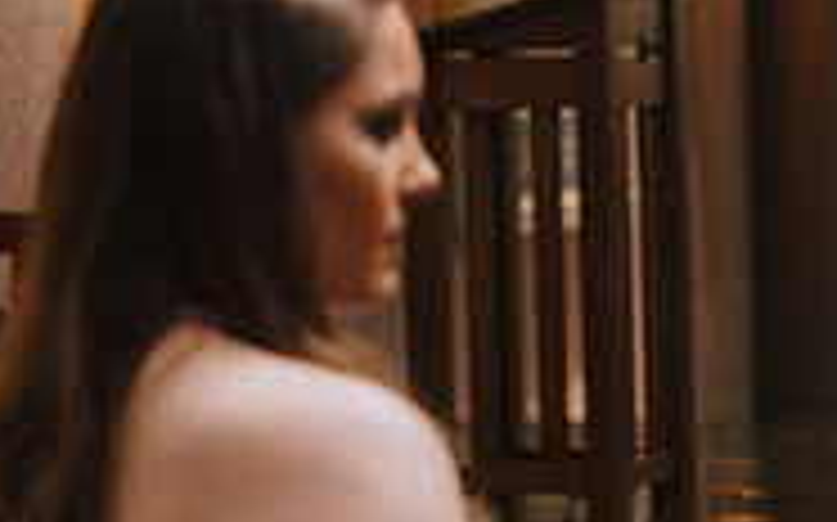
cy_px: 430
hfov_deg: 9.3
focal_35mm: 223
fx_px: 5084
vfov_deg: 5.9
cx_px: 1076
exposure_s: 1/160
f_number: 2.8
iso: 4000
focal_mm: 70
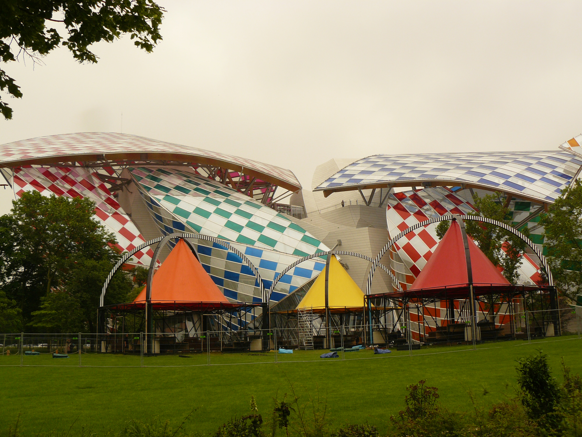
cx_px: 291
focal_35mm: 36
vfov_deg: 39.7
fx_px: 605
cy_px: 218
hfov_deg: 51.4
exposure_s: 1/200
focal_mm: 6
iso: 100
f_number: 4
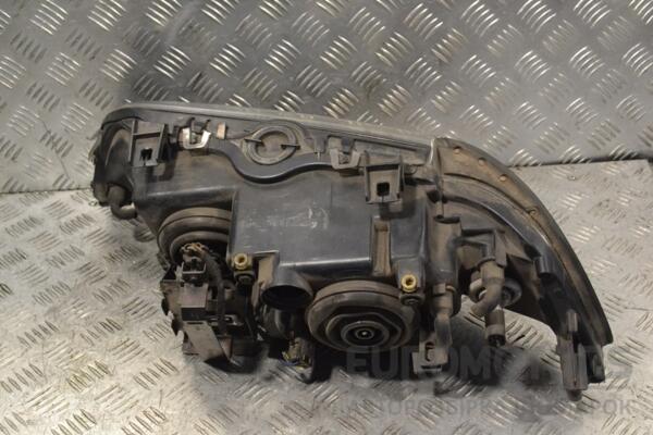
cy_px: 218
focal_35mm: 48
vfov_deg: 28.1
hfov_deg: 41.1
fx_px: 871
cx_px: 326
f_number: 8
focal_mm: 32
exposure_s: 1/250
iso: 3200
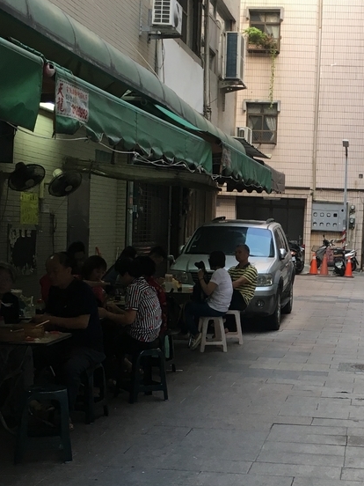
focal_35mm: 63
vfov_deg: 30.7
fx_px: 883
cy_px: 288
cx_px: 320
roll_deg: -1.6
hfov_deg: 22.8
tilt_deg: -3.2
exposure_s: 1/30
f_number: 2.2
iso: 25
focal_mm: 4.15
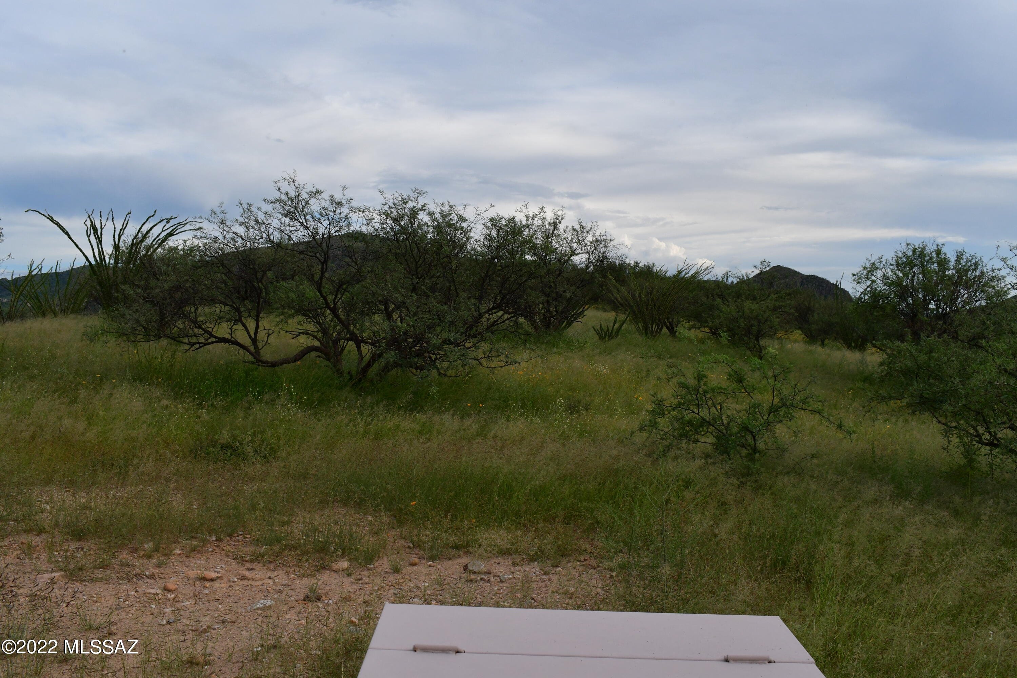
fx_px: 960
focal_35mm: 34
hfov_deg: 55.8
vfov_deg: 38.9
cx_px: 508
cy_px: 339
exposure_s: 1/640
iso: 800
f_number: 13
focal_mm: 23
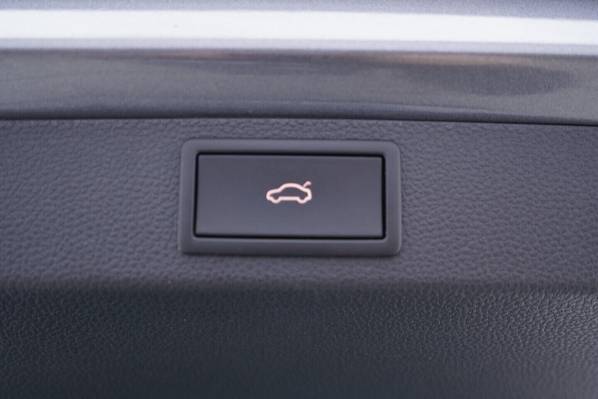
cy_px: 200
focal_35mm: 36
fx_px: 598
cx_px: 299
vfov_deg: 36.9
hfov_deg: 53.1
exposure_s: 1/40
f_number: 2.8
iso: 250
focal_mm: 24
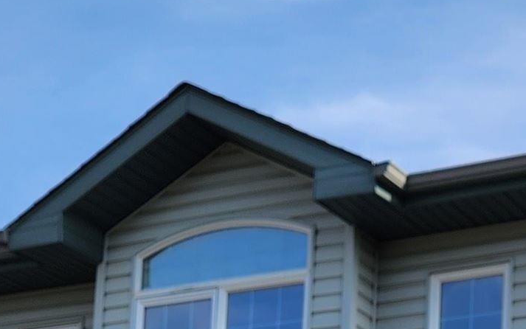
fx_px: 1506
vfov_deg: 11.2
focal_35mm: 105
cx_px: 570
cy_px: 688
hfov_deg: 19.1
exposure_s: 1/1533
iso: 20
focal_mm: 5.4
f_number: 1.8
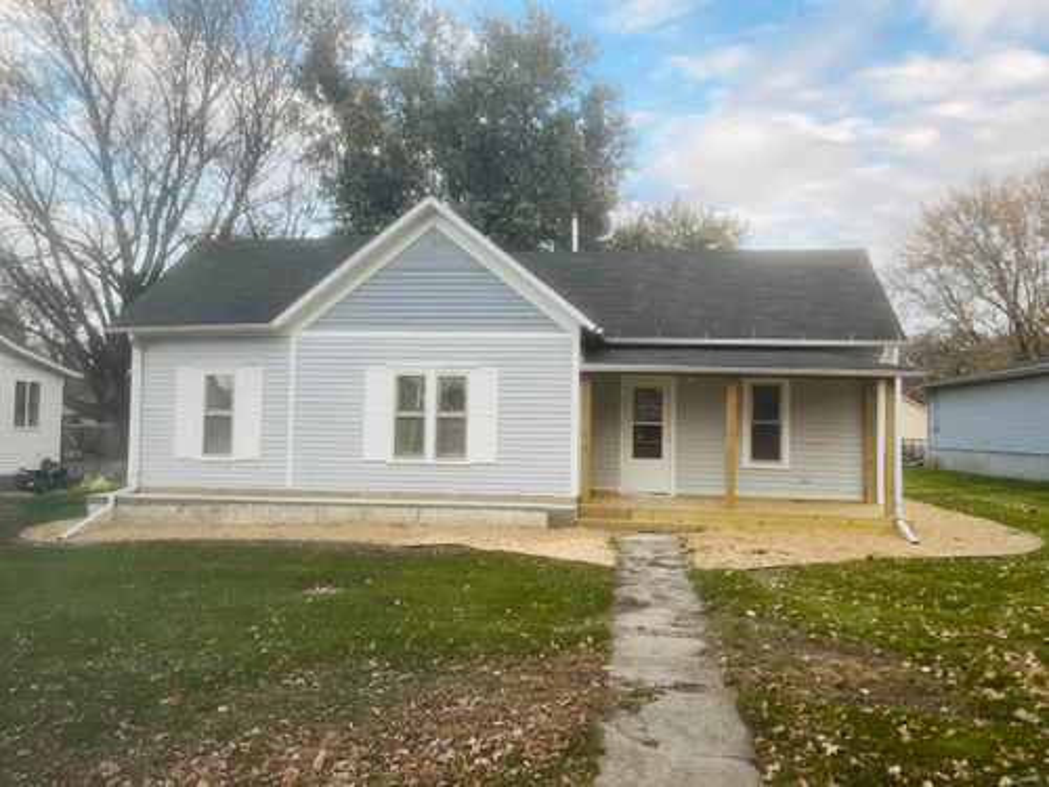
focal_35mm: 26
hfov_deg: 67.3
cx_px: 524
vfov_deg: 53.1
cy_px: 394
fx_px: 788
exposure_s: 1/404
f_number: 1.6
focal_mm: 5.1
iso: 40
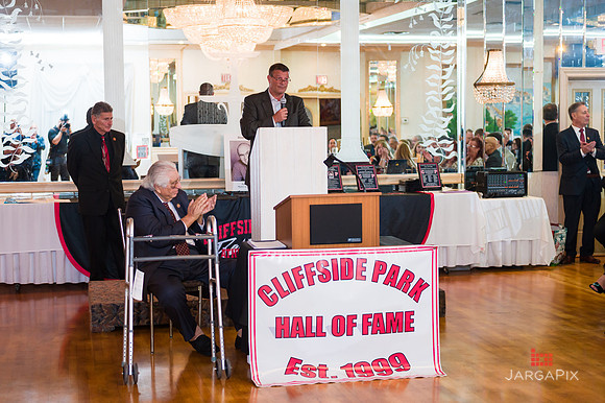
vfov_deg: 21.6
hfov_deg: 32.0
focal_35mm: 63
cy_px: 199
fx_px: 1055
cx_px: 291
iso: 1000
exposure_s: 1/200
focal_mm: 58
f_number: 3.2
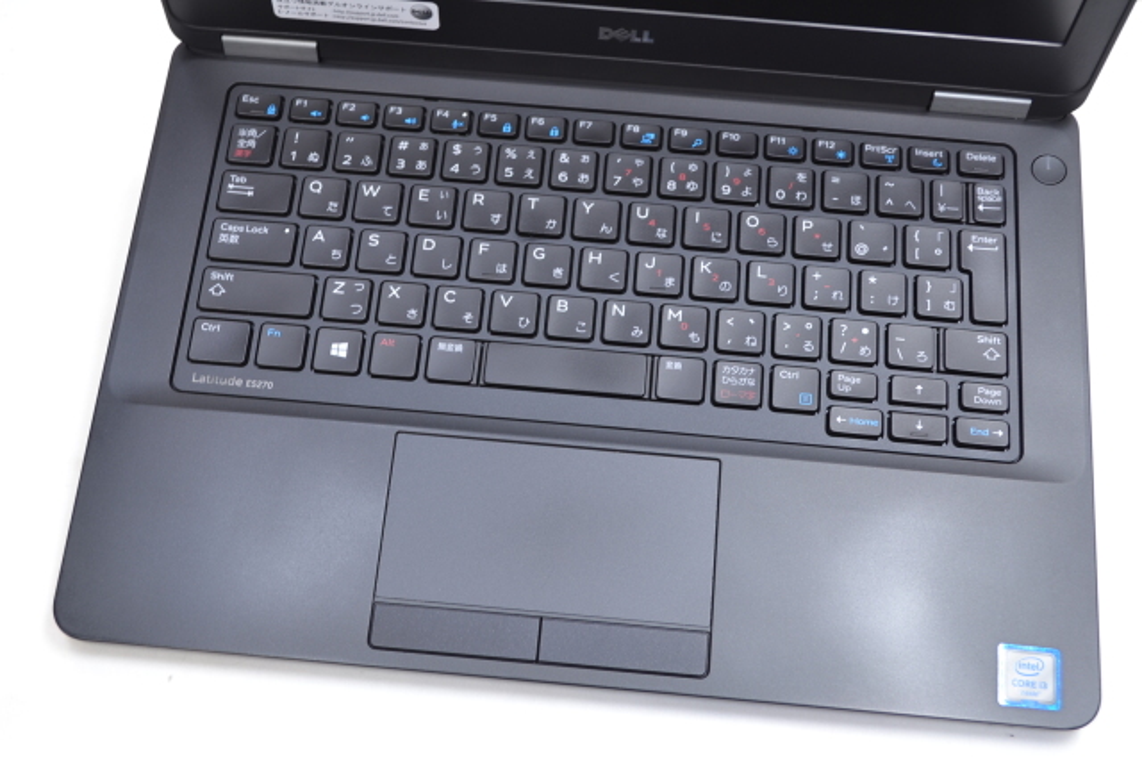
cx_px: 571
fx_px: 1522
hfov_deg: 41.1
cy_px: 380
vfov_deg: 28.0
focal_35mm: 48
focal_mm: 32
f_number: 5.6
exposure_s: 1/3
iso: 100
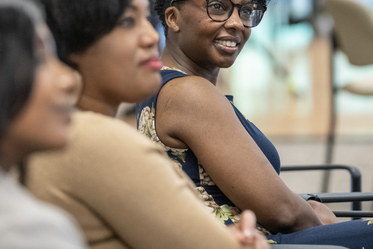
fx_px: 3149
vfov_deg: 4.5
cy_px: 87
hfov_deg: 6.8
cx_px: 167
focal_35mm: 304
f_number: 2.8
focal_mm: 150
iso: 3200
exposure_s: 1/200
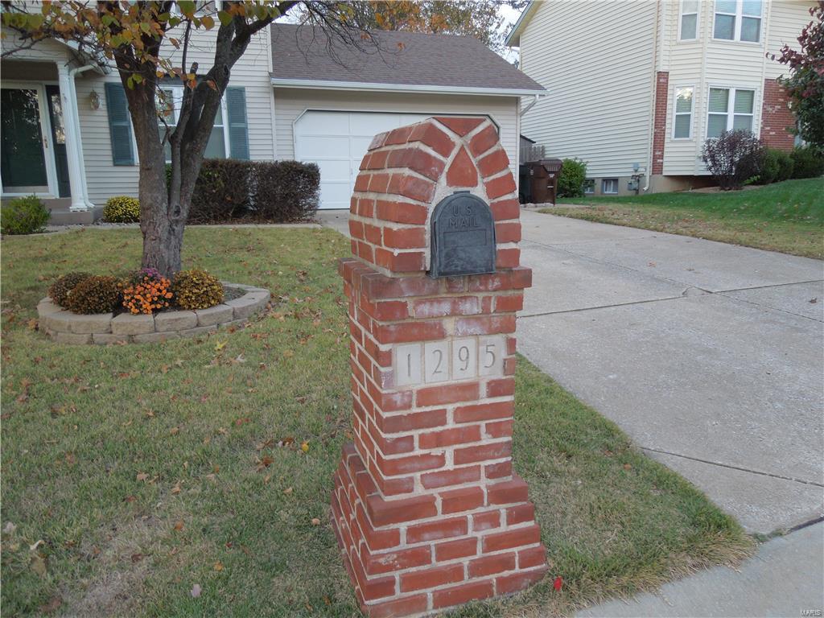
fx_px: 595
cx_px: 412
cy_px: 309
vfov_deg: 54.9
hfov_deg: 69.4
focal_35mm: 25
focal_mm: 4.5
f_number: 3.3
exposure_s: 1/30
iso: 140
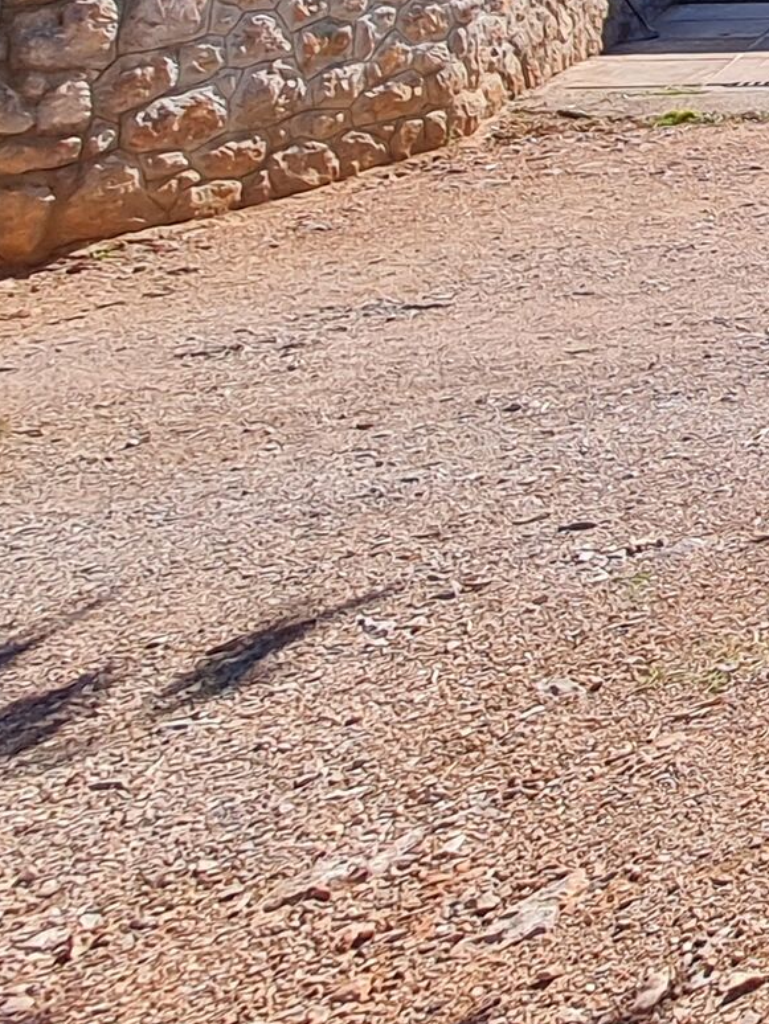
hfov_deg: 18.2
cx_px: 1592
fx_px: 1391
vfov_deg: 36.0
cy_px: -24
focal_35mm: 47
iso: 50
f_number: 2.2
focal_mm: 1.74
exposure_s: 1/826
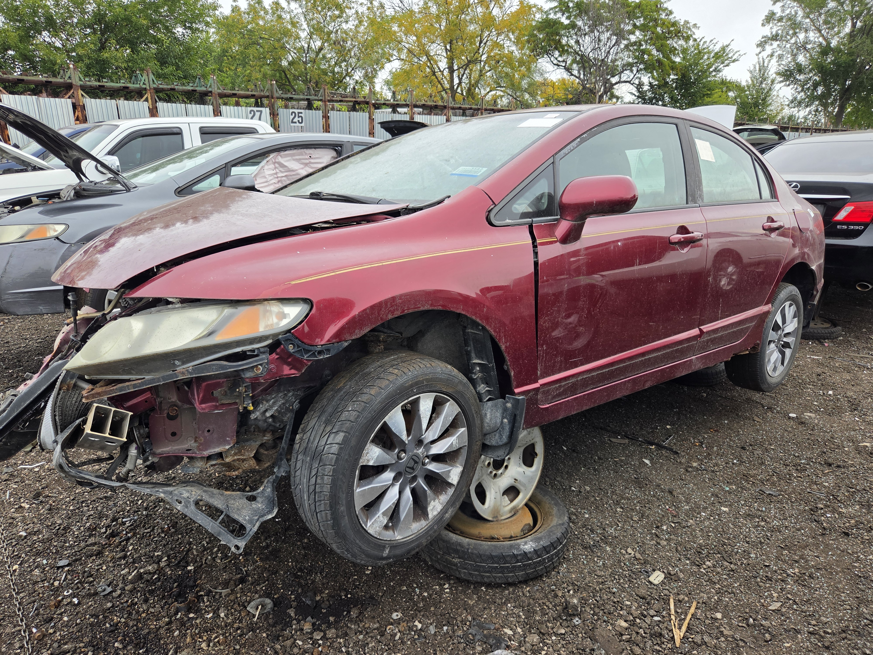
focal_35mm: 23
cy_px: 328
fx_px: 580
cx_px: 436
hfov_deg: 73.9
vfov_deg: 58.9
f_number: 1.8
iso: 80
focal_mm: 5.4
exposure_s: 1/670
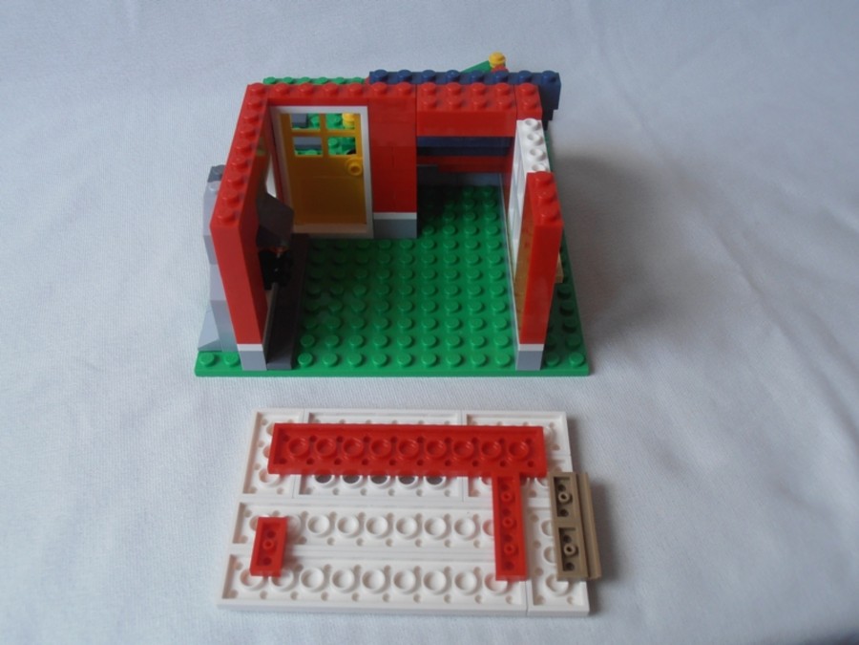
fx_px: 918
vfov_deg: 38.7
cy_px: 322
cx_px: 430
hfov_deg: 50.1
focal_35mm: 37
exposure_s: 1/100
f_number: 3.9
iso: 80
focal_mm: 6.61
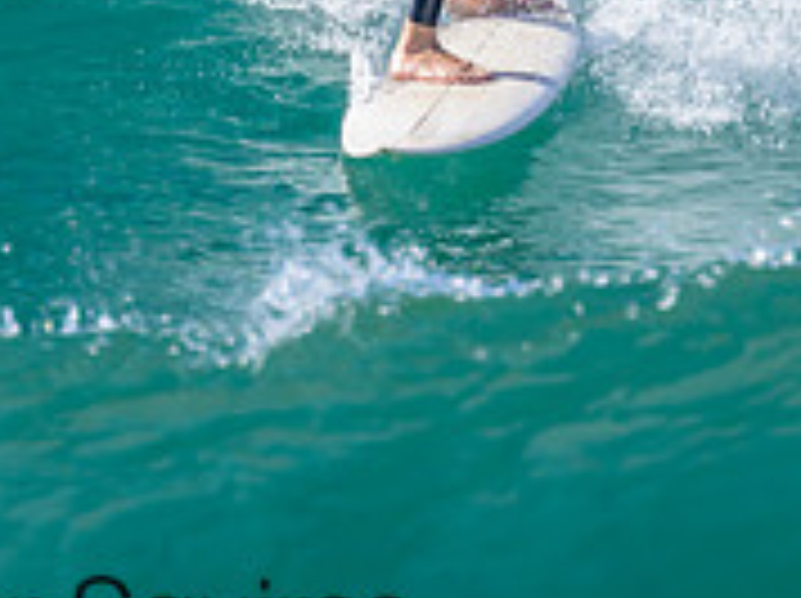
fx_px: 65304
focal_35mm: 2826
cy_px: -409
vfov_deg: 0.5
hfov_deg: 0.7
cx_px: 277
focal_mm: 660
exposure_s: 1/800
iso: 560
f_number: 11
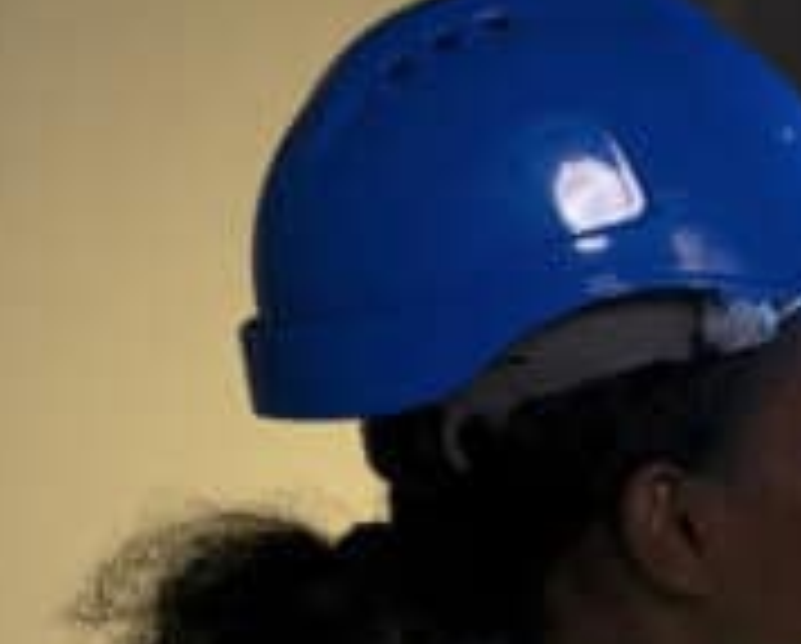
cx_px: 1408
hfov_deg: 9.3
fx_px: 4702
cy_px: 486
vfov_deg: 7.8
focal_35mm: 198
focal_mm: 49
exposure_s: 1/250
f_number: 2.8
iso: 500
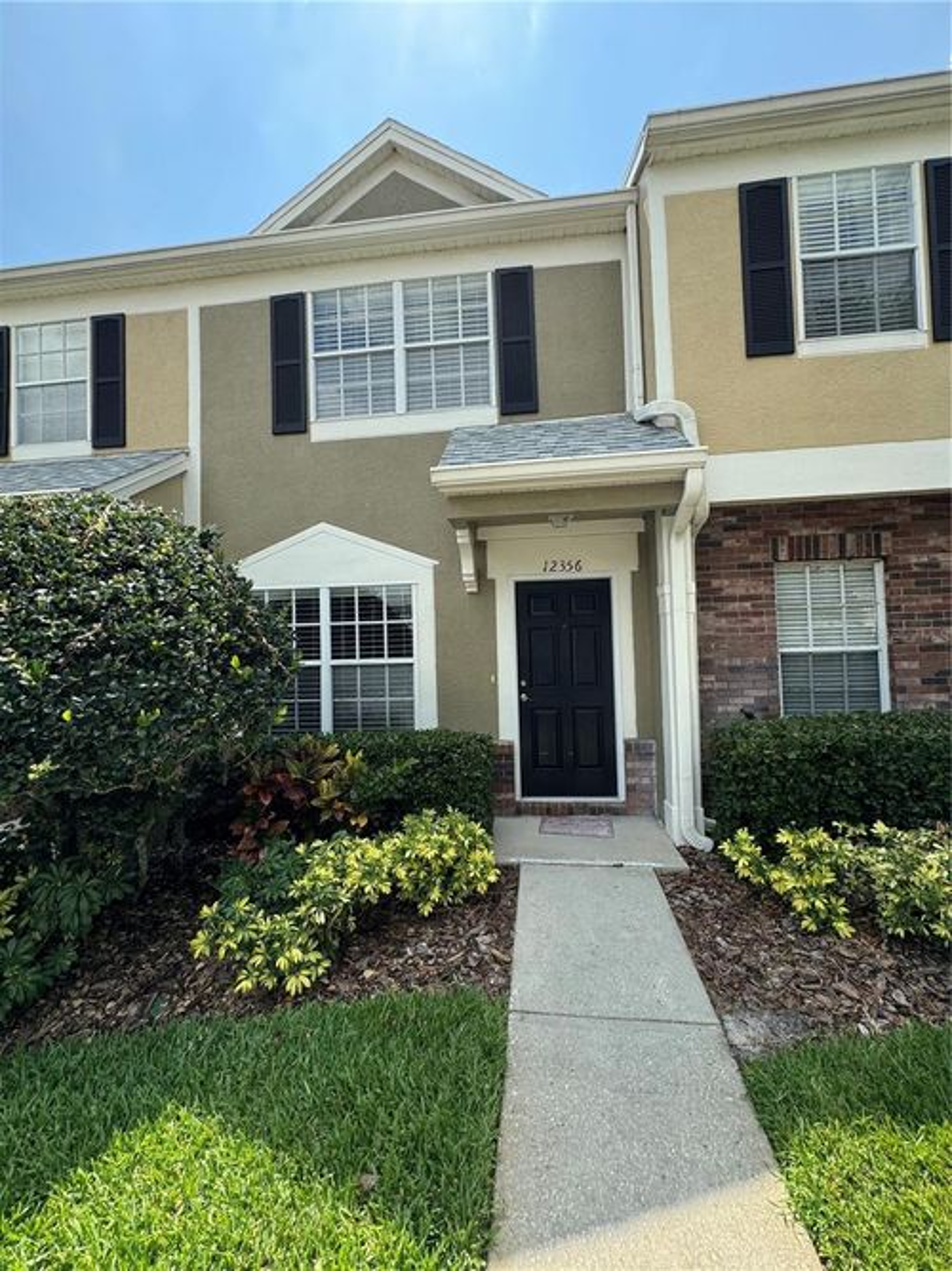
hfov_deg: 85.7
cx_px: 476
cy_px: 636
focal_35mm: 14
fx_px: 514
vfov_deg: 102.1
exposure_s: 1/636
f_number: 2.2
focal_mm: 2.22
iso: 40
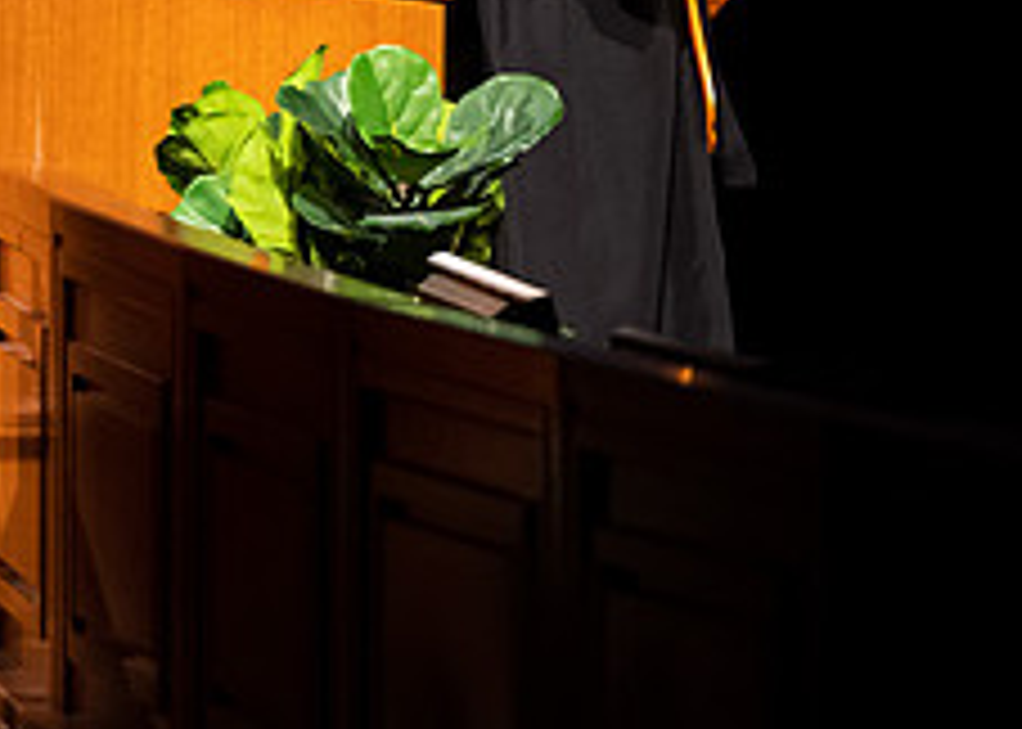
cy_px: -138
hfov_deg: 3.2
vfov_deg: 2.3
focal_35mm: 634
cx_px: -246
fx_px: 18397
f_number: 2.8
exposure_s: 1/200
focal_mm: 200
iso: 1250
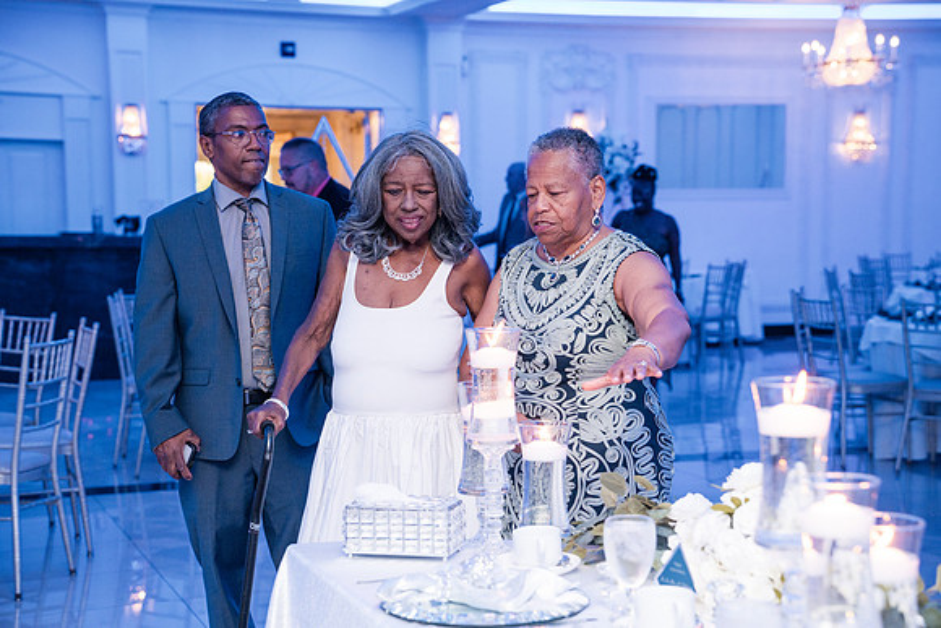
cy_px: 314
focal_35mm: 65
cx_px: 470
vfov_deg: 20.9
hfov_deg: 31.0
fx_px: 1699
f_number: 4
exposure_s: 1/250
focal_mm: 65
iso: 4000
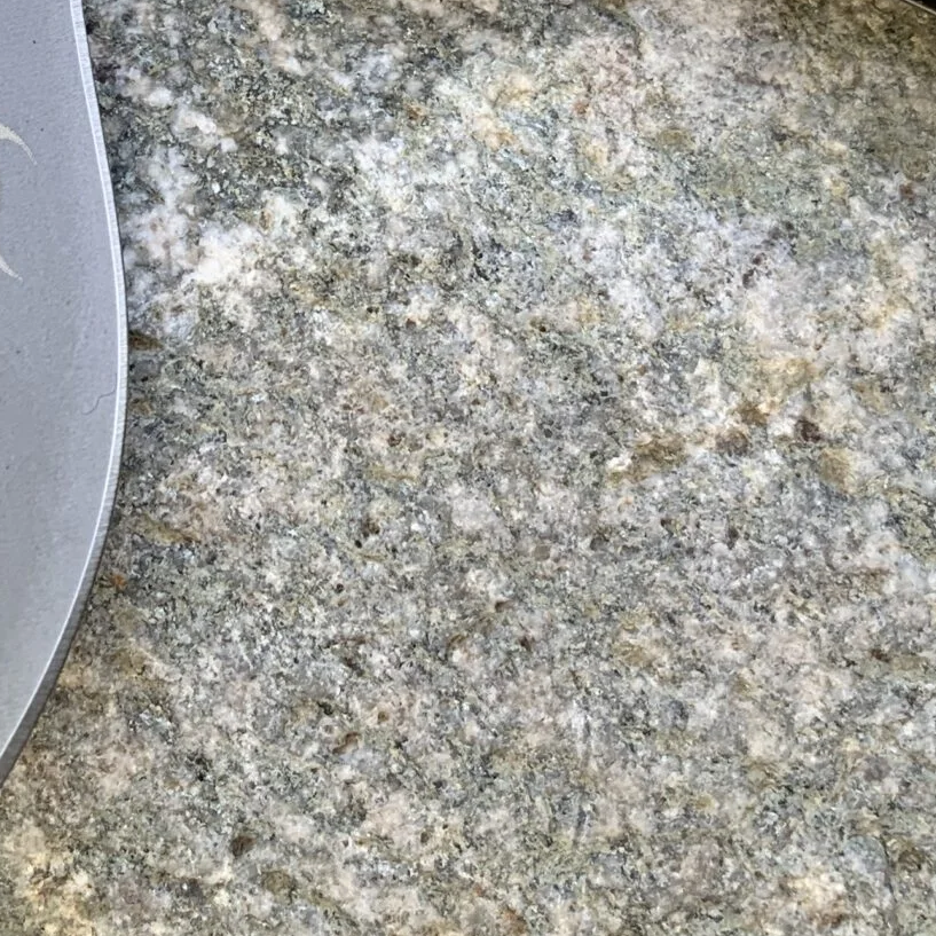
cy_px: -57
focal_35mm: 72
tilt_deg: -49.0
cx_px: 266
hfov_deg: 23.8
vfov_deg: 22.8
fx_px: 2203
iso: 40
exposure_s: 1/121
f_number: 1.8
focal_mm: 4.25
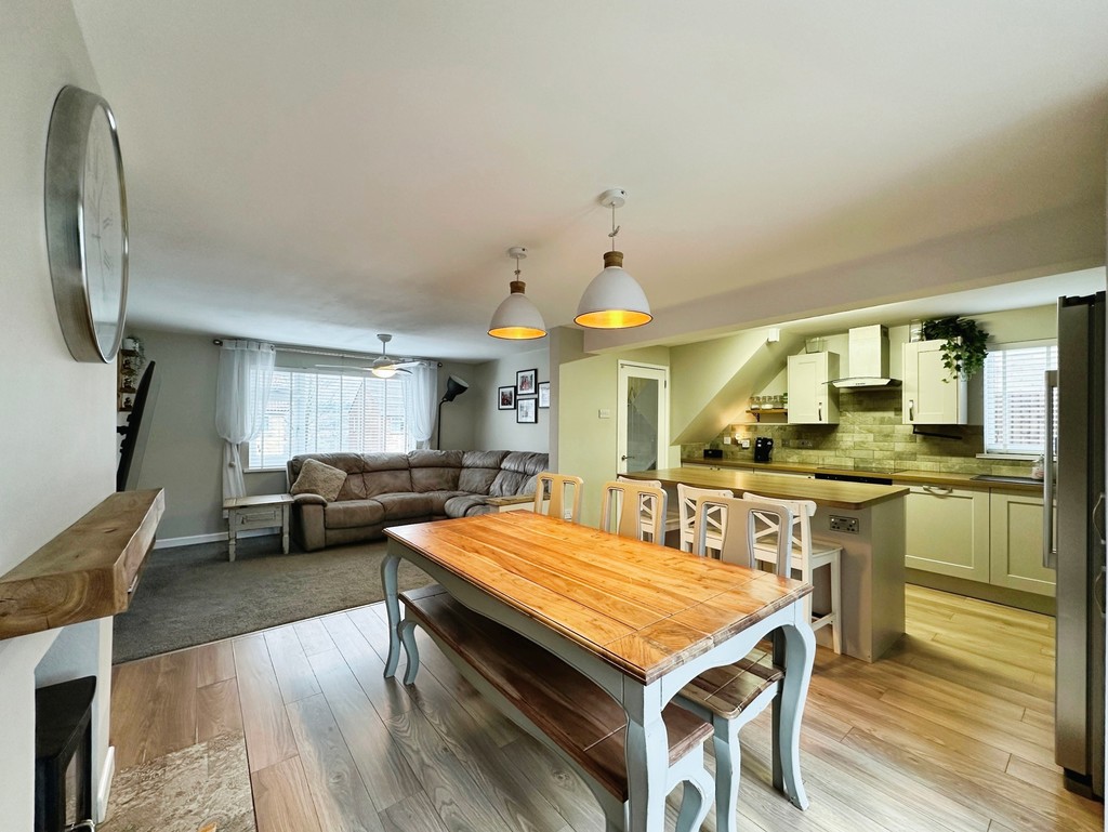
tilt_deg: +0.6
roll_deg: -0.1
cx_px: 554
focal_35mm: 14
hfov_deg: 102.0
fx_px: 448
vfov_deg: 85.7
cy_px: 416
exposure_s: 1/50
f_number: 2.2
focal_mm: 2.22
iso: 200
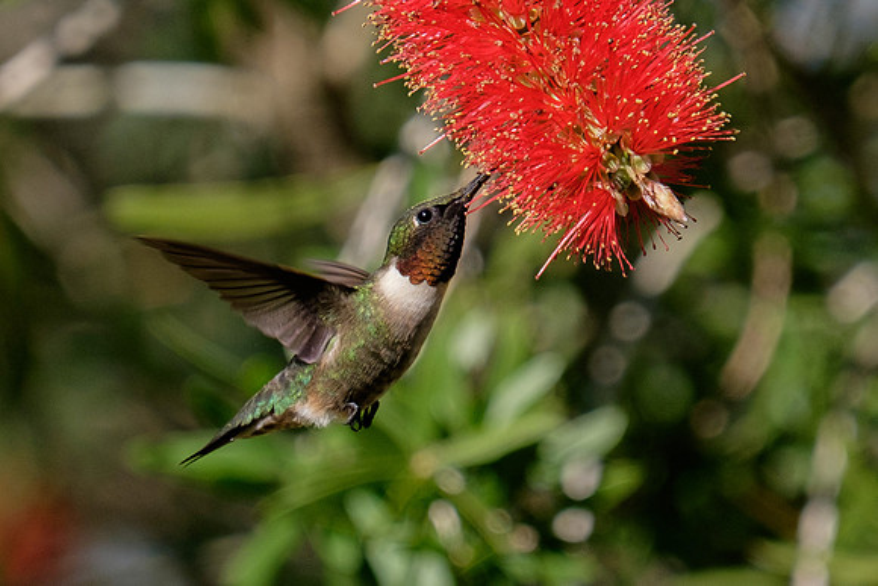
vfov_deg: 1.9
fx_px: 17403
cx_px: 575
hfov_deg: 2.9
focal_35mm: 713
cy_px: 259
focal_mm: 200
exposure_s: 1/2000
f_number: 4.8
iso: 640
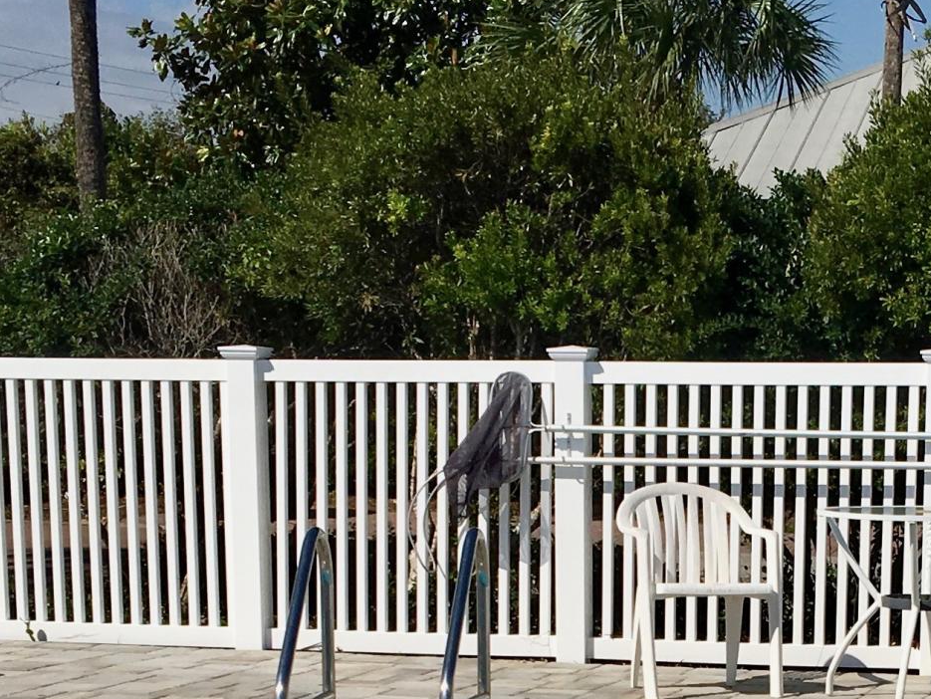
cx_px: 743
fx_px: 2502
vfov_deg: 15.4
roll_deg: -0.5
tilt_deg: -9.9
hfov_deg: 20.8
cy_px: 823
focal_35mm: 93
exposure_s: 1/4049
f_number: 2.2
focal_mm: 4.15
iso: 25
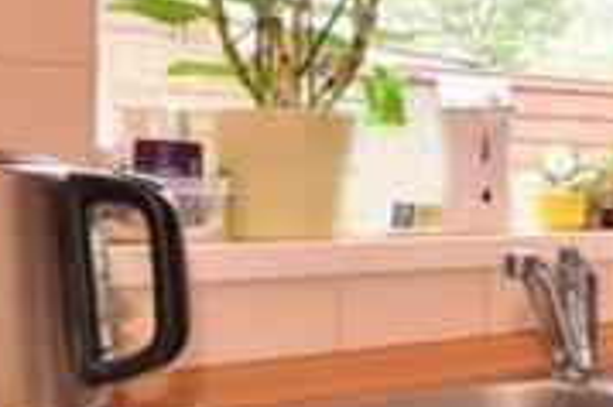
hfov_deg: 25.3
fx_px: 936
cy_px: 190
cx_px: 962
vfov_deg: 24.6
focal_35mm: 55
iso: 400
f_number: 14
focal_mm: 10
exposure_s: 1/13
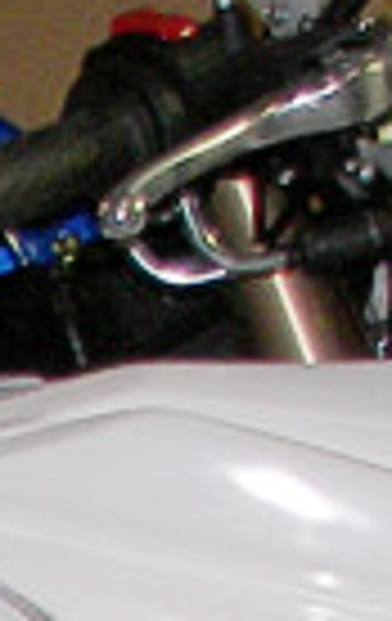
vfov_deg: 8.3
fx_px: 4213
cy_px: 916
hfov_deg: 5.2
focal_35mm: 248
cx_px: -415
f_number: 2.8
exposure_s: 1/30
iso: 100
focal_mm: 6
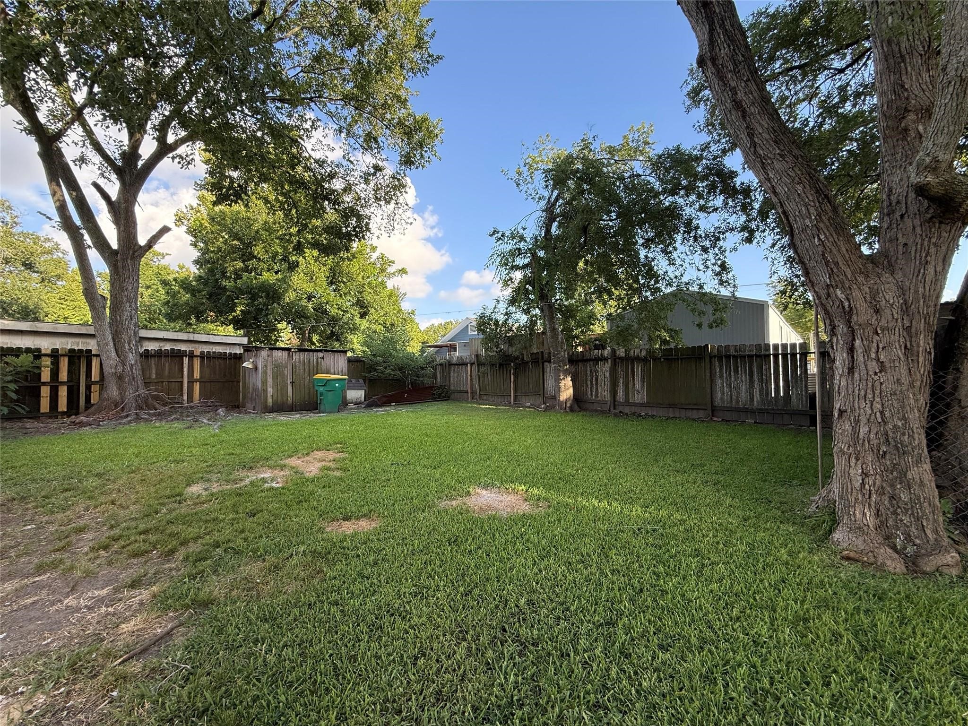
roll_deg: +0.8
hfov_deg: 102.1
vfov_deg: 85.7
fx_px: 391
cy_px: 363
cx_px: 484
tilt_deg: +1.5
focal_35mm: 14
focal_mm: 2.22
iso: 64
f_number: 2.2
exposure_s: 1/279
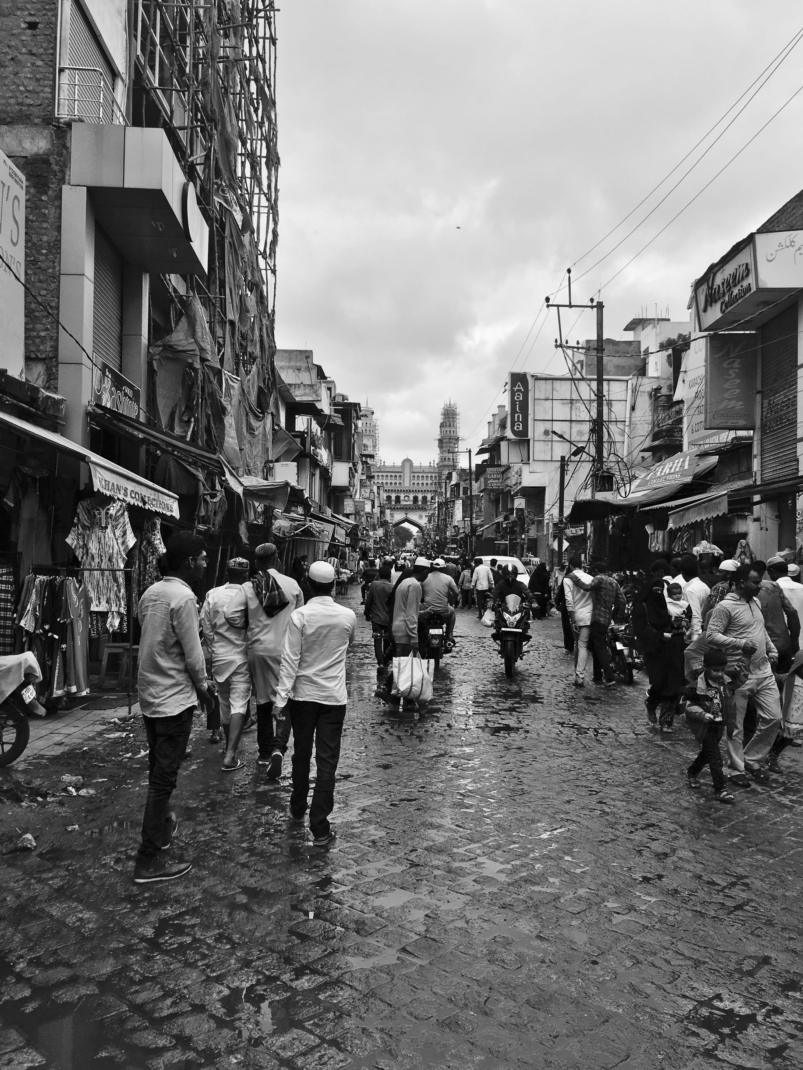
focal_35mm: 29
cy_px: 535
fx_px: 897
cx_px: 402
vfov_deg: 61.7
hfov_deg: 48.2
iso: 25
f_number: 2.2
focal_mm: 4.15
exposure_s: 1/1570
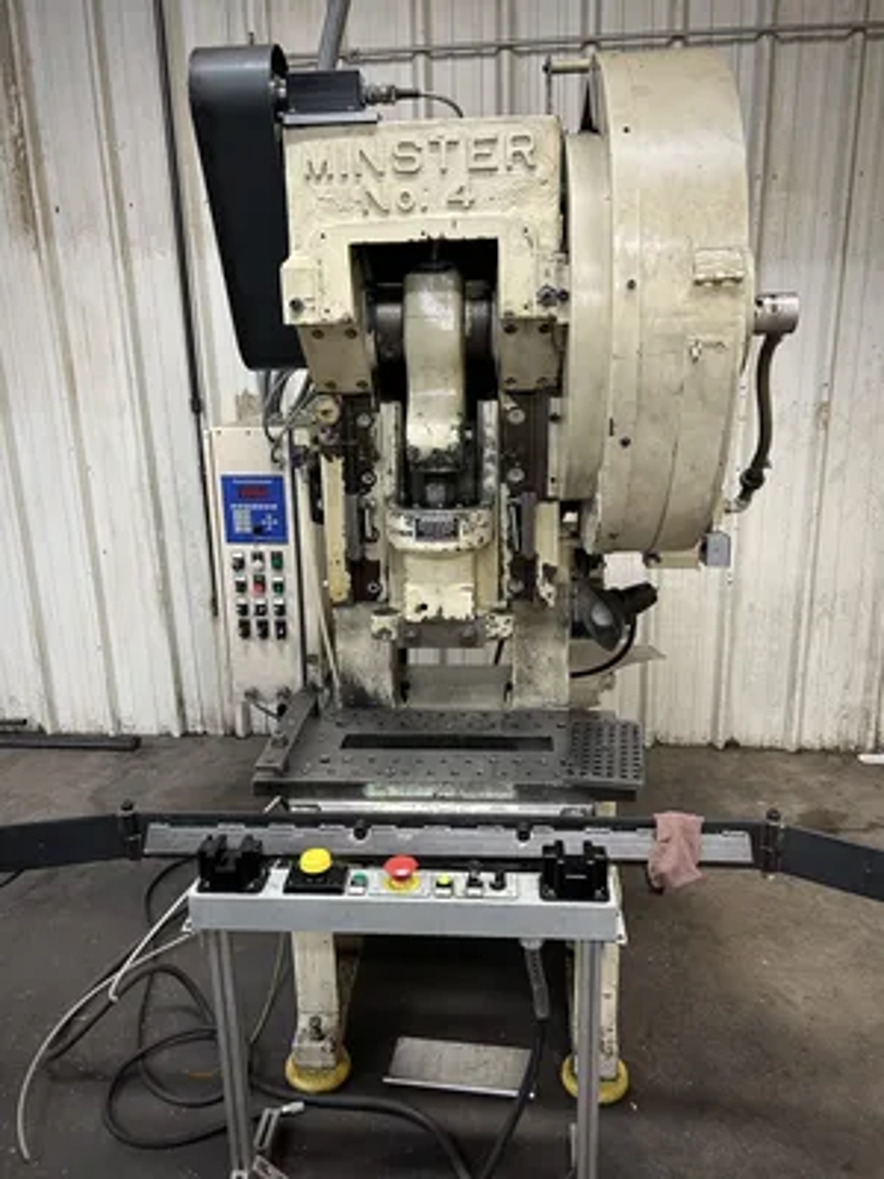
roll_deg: +1.8
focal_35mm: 26
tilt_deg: -14.2
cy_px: 590
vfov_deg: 67.3
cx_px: 442
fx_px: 885
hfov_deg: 53.1
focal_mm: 5.7
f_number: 1.5
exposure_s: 1/60
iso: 160
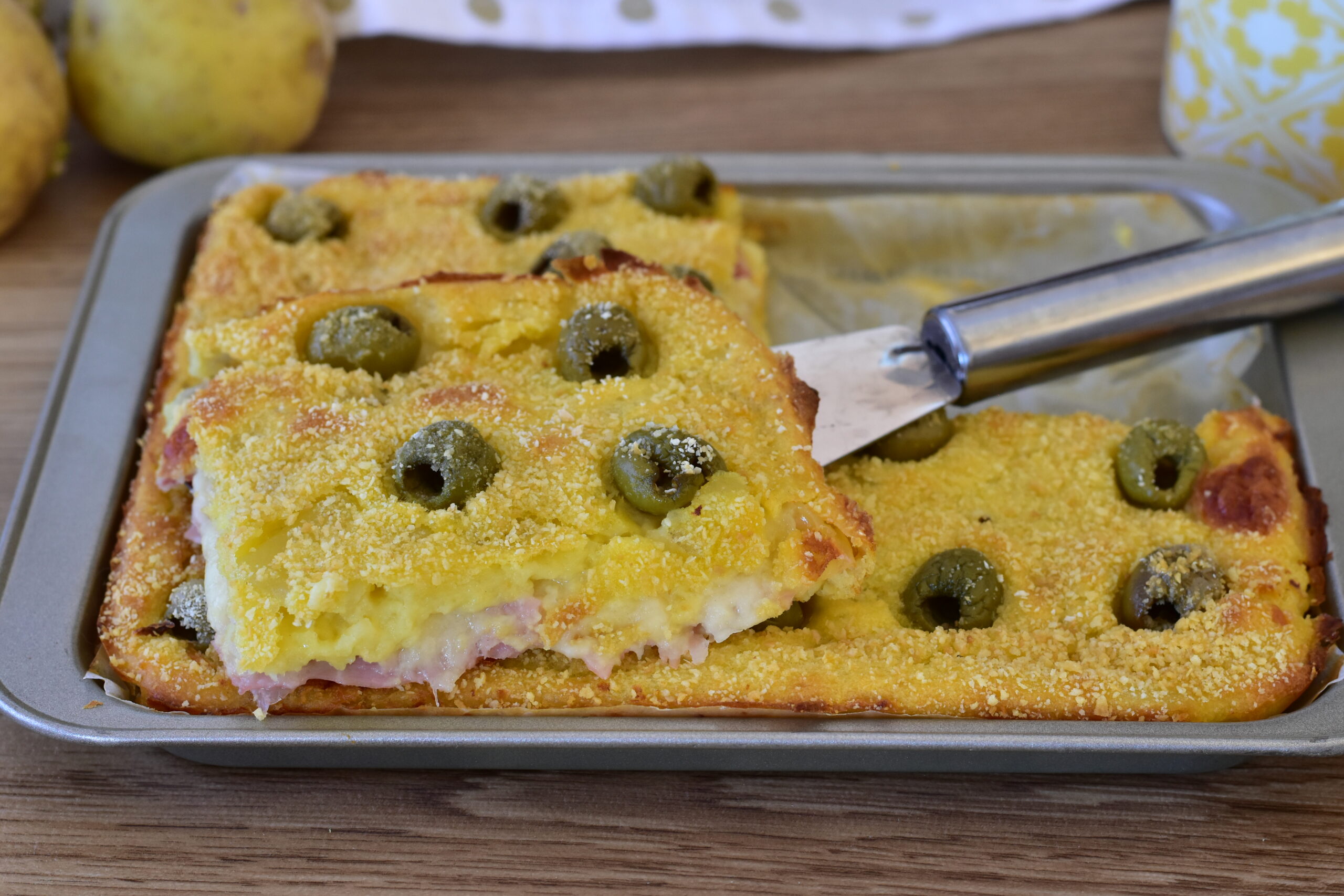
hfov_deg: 27.0
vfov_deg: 18.2
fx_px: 2800
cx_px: 672
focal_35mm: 75
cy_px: 448
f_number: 6.3
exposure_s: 1/13
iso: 800
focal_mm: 50
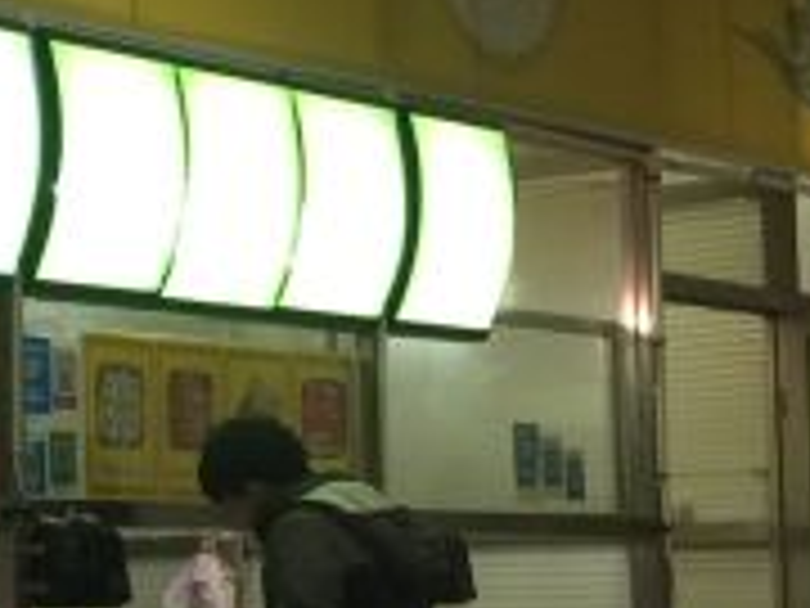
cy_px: 556
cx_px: -716
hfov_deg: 14.8
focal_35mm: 113
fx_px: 2644
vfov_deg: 13.0
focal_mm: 4.15
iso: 64
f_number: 2.2
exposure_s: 1/17
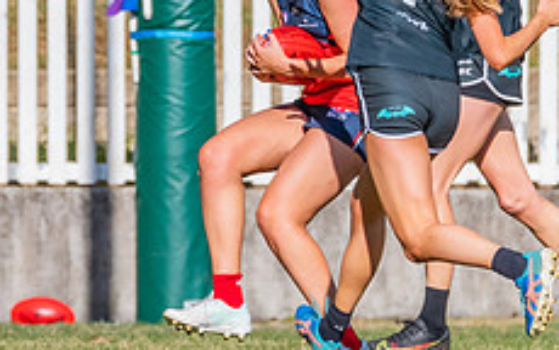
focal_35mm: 1717
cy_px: -45
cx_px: 355
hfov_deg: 1.2
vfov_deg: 0.8
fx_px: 26171
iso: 800
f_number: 11
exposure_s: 1/1600
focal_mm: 460
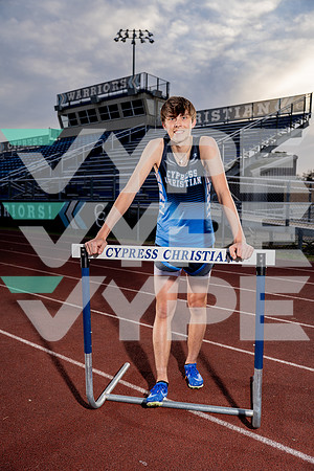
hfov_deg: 41.1
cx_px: 157
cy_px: 236
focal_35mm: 32
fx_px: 419
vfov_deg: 58.7
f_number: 4
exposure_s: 1/250
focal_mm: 32
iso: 100
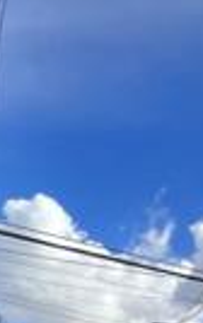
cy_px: 651
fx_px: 583
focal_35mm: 66
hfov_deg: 17.8
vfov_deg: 18.8
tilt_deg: -10.2
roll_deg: -3.6
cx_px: 297
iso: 32
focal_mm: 1.57
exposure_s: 1/633
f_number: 1.8
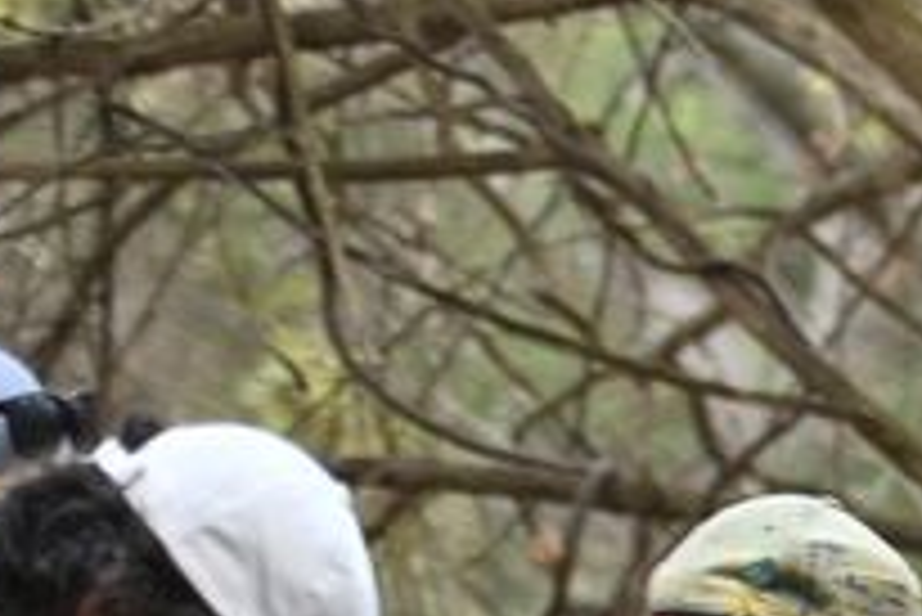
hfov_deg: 4.8
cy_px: 1641
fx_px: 10508
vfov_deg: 3.3
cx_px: 2631
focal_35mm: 410
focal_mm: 70
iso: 400
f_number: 2.8
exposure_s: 1/320
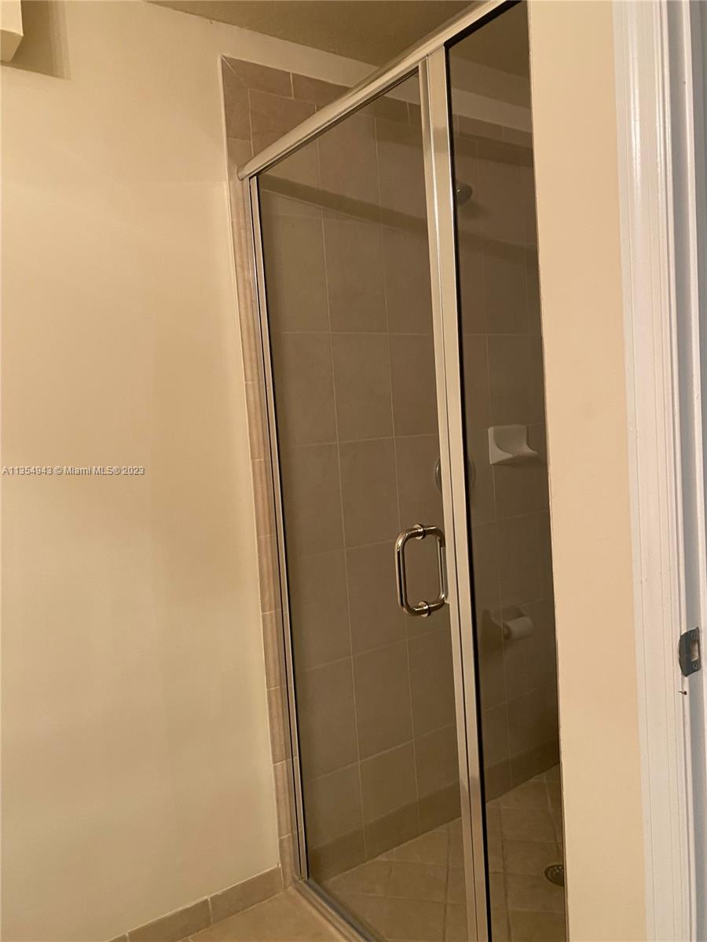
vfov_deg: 67.3
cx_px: 354
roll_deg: +4.5
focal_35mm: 26
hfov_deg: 53.1
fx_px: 708
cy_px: 471
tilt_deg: -4.3
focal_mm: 4.25
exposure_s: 1/60
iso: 200
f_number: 1.8
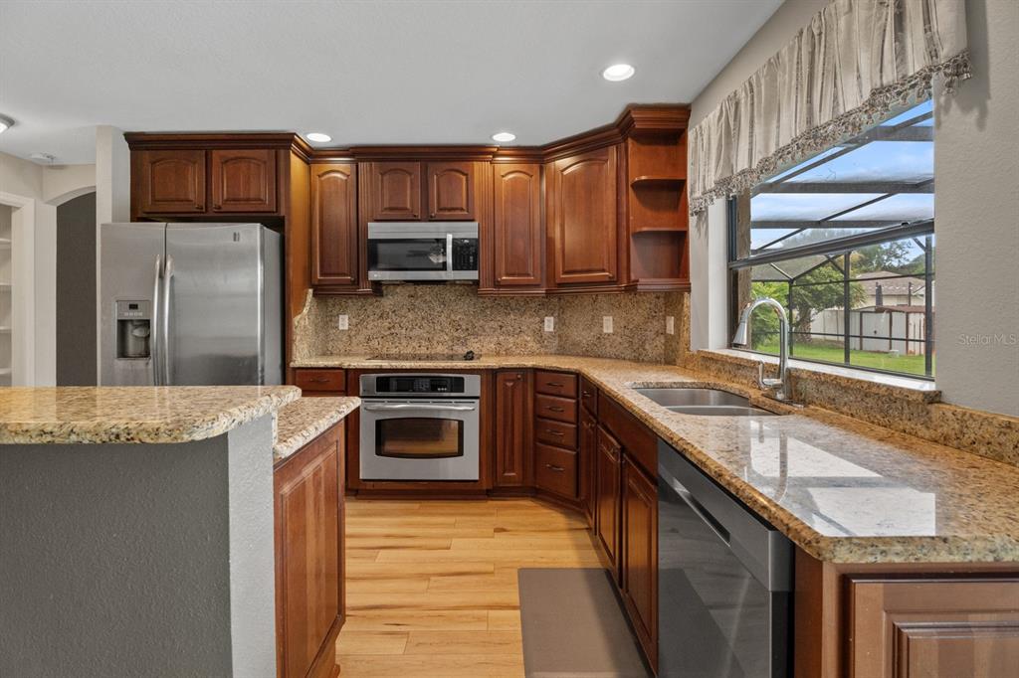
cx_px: 510
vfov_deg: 71.0
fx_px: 475
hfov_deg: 94.0
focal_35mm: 17
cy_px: 339
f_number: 9
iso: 1000
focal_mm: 16.8
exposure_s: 1/8
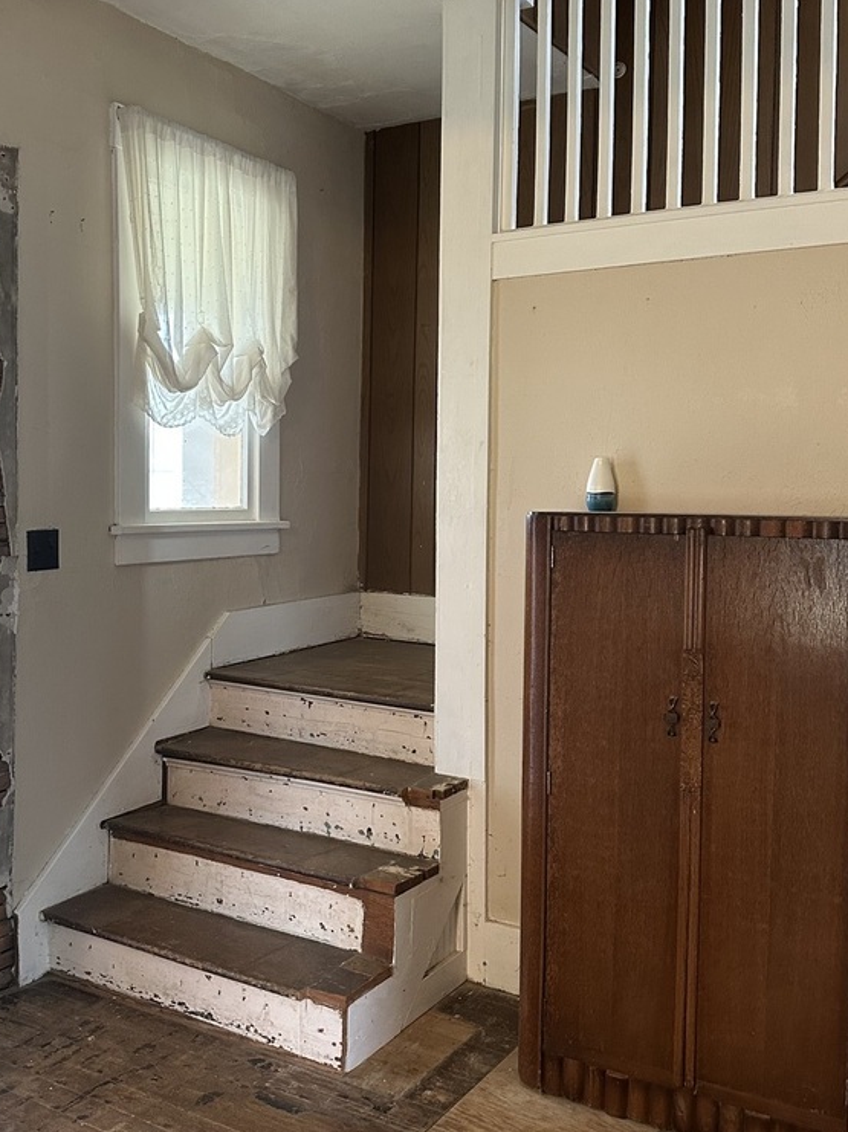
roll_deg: -2.4
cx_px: 327
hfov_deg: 40.4
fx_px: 1144
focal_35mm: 35
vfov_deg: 52.6
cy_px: 526
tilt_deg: +0.0
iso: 400
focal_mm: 6.86
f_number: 1.78
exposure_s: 1/60
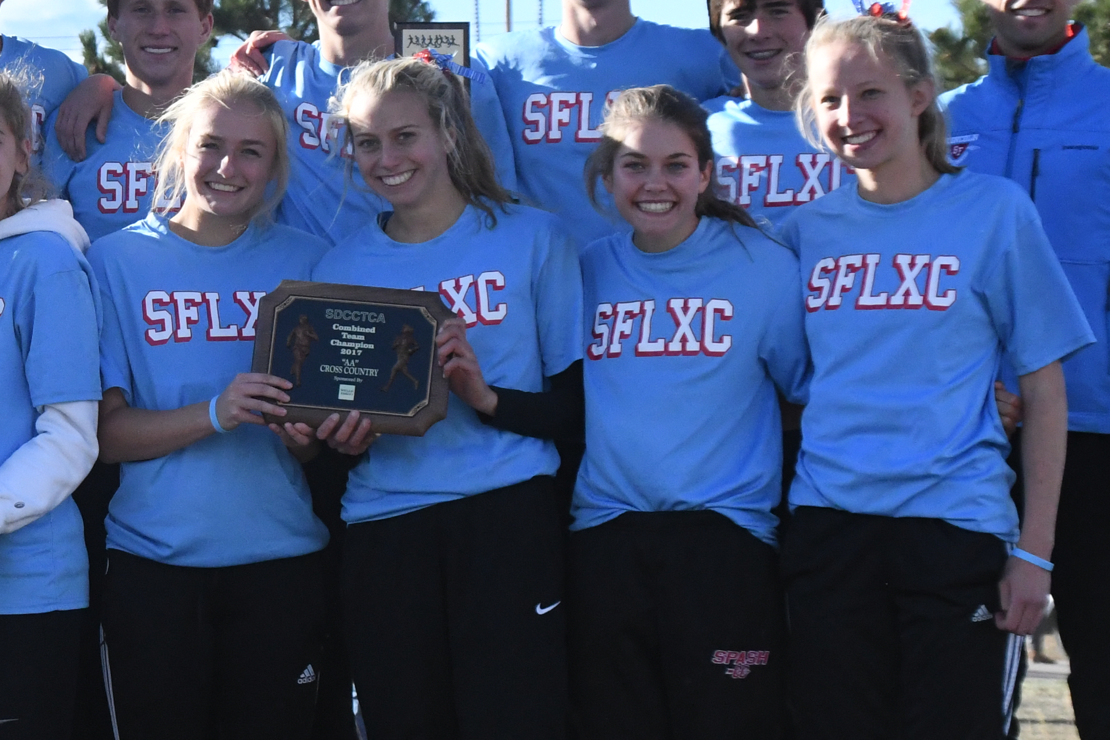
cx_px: -26
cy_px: 259
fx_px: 5334
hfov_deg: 11.7
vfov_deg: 7.9
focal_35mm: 173
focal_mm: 48
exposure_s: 1/3200
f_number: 8
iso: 2500
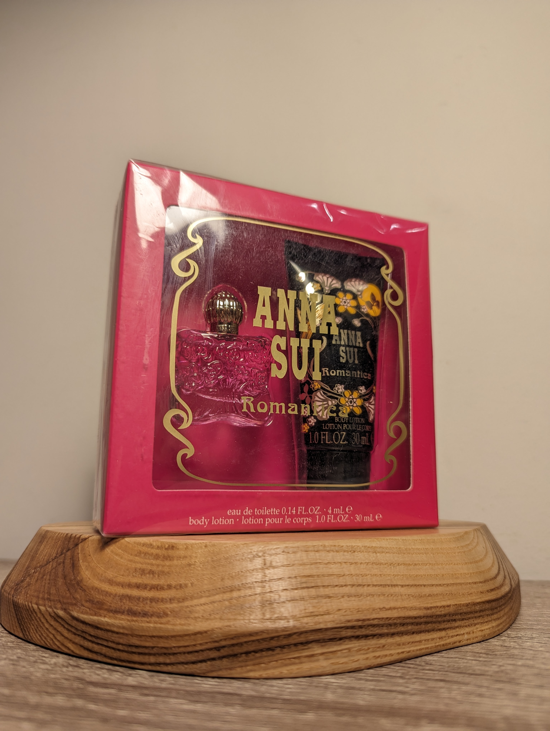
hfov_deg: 56.9
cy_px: 366
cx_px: 275
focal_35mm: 24
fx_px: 507
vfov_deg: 71.5
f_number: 1.85
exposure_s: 1/100
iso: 89
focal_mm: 6.81
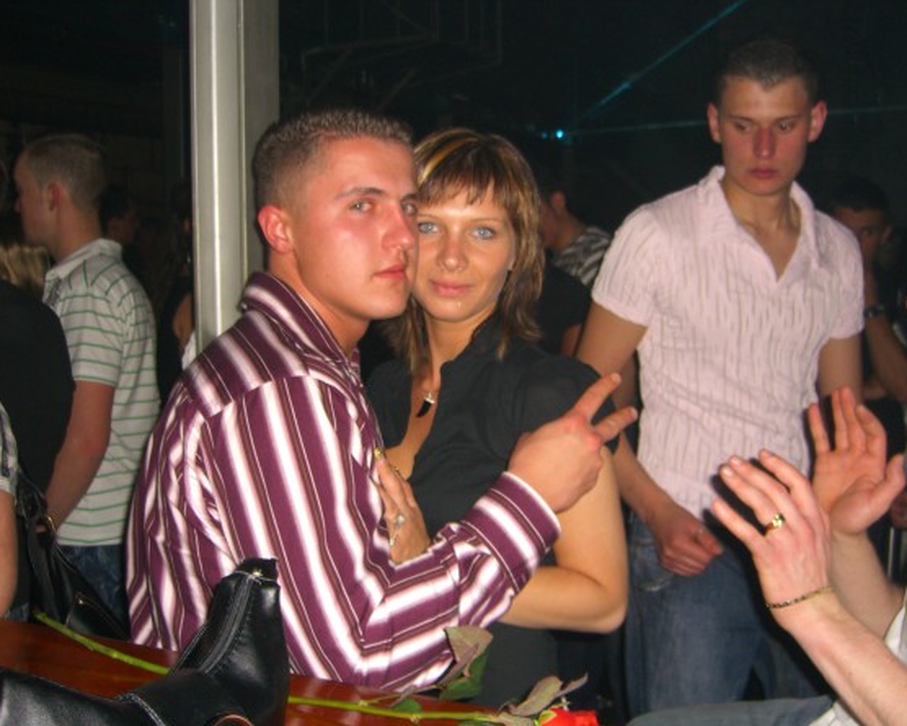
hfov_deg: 45.8
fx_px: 1074
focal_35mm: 40
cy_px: 365
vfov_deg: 37.3
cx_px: 484
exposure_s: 1/60
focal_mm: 7.9
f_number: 2.8
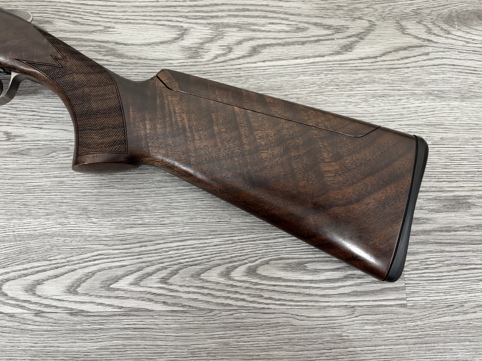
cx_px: 241
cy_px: 180
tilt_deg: -77.7
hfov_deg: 67.3
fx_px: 362
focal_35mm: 26
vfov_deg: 53.1
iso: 125
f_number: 1.6
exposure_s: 1/50
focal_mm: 5.96
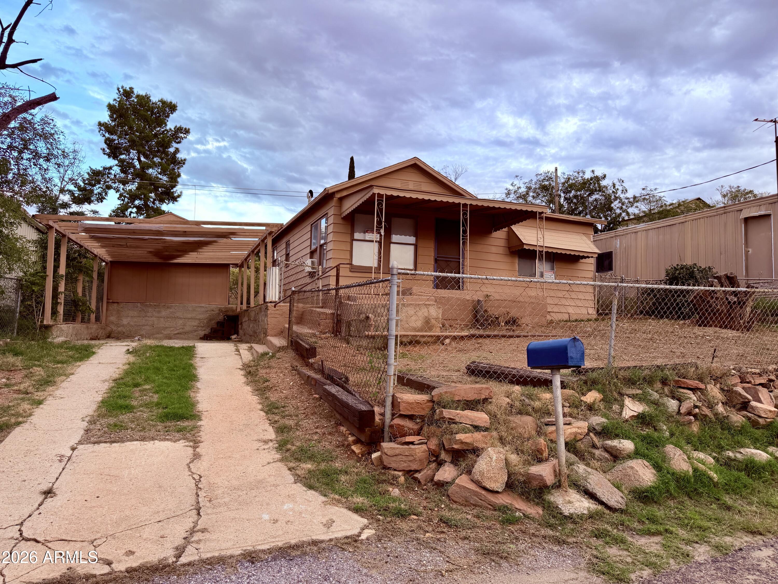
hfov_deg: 71.6
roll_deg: -1.3
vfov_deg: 56.8
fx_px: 539
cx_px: 389
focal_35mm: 24
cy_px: 292
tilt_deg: +4.2
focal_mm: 6.76
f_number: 1.78
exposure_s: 1/535
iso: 100
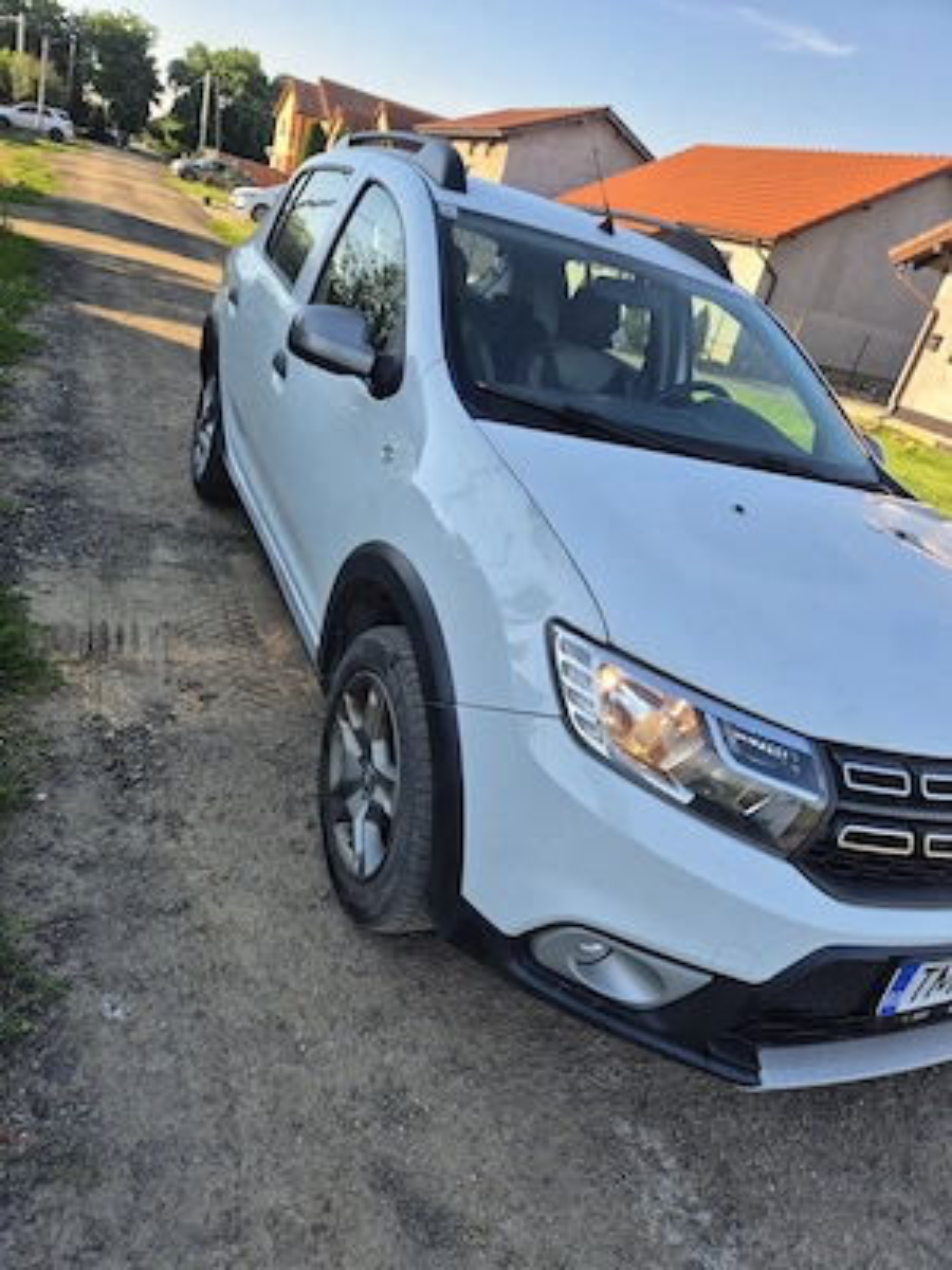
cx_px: 476
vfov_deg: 73.9
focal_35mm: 23
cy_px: 635
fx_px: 843
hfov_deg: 58.9
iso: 25
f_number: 1.8
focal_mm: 5.4
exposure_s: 1/604
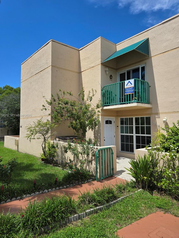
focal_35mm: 24
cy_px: 116
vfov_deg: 71.6
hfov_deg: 56.8
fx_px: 165
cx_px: 86
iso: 40
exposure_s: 1/2921
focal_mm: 5.4
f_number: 1.8
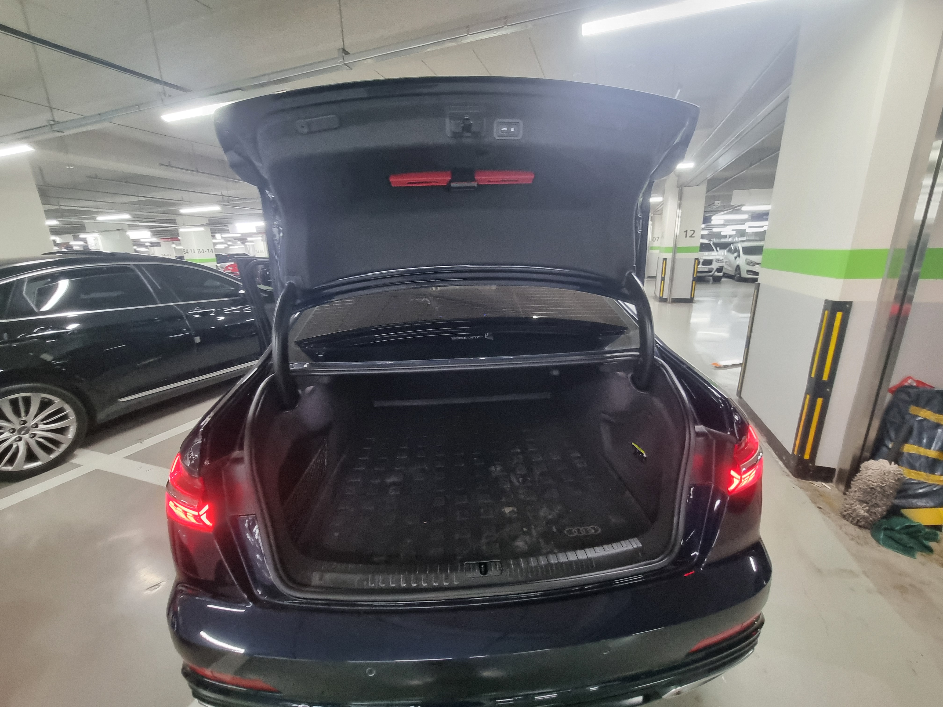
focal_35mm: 13
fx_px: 354
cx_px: 472
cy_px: 354
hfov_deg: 106.2
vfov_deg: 89.9
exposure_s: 1/30
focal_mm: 2.2
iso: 640
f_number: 2.2
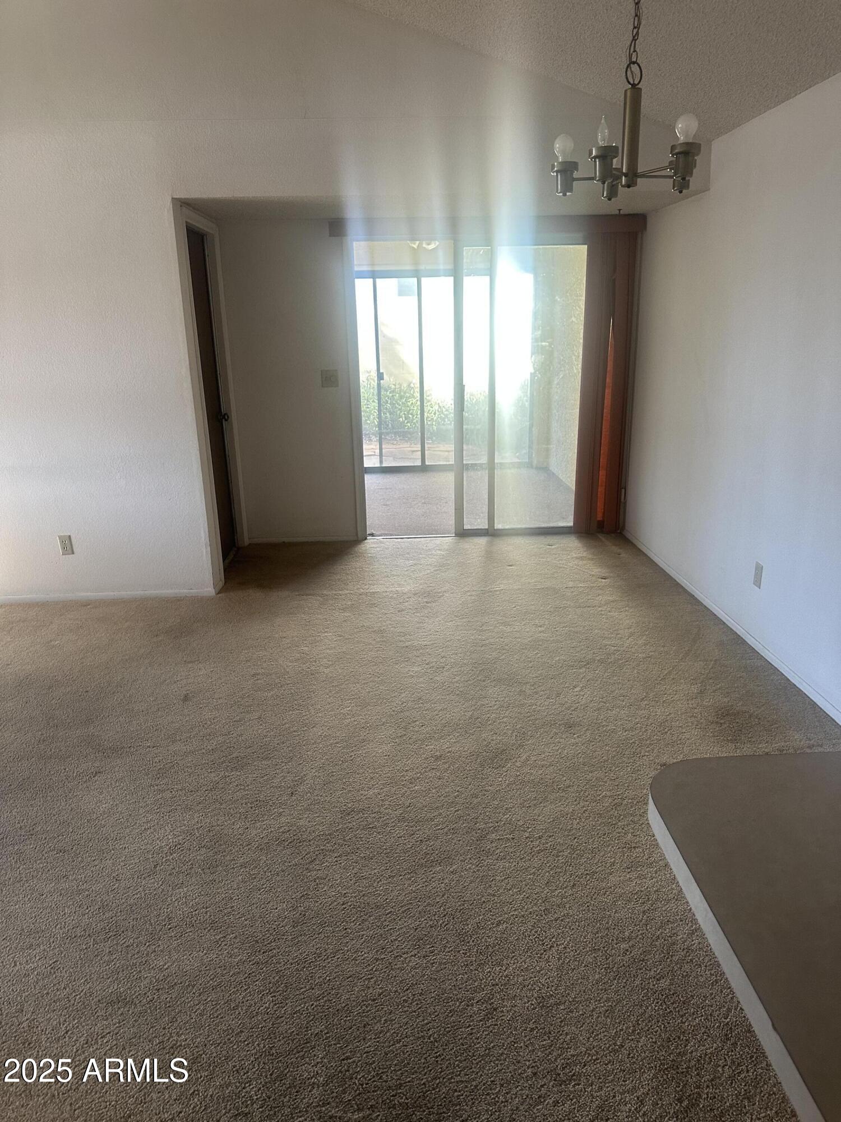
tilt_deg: -16.8
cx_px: 420
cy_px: 561
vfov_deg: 71.6
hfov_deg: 56.8
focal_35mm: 24
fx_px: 777
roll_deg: -0.1
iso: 250
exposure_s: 1/98
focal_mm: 6.86
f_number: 1.78
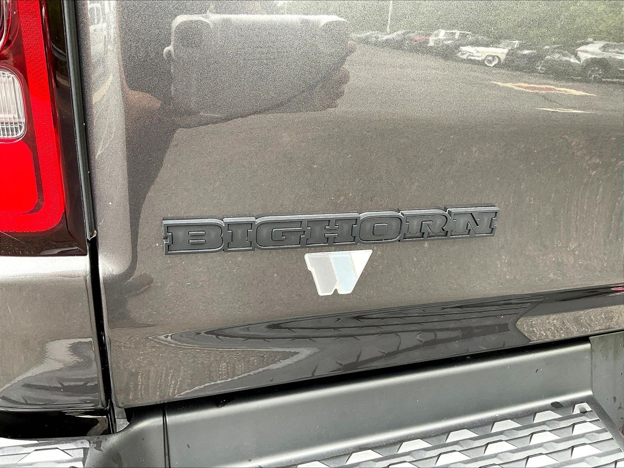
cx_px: 312
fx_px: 523
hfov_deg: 61.7
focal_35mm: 29
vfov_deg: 48.2
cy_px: 234
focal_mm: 3
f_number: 1.8
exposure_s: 1/122
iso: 40
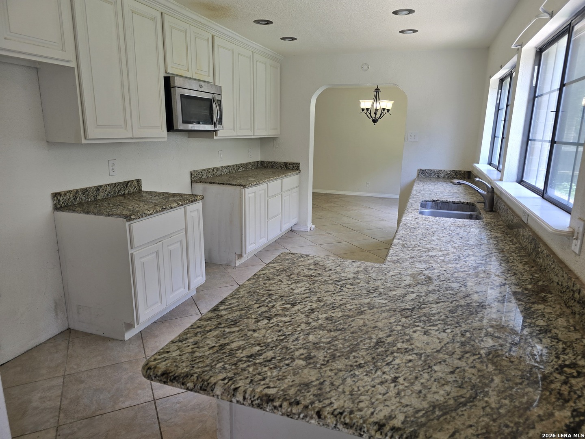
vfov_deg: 58.9
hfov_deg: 73.9
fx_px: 389
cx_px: 292
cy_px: 220
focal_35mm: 23
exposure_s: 1/120
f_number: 1.7
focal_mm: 6.3
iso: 64
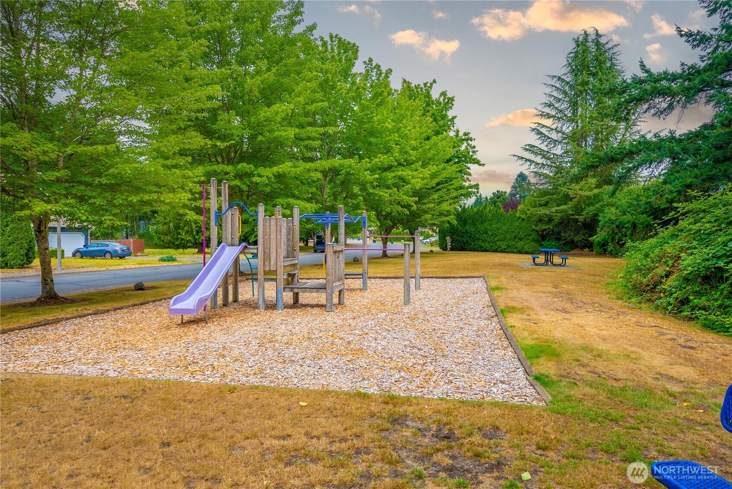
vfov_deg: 53.2
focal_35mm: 24
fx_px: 488
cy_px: 244
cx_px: 366
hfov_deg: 73.7
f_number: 7.1
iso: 80
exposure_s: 1/60
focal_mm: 24
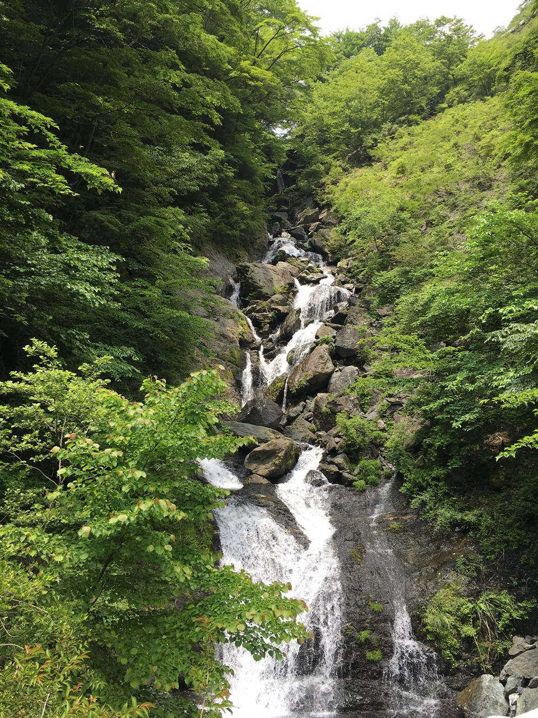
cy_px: 359
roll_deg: -1.2
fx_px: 601
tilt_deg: +8.4
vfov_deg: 61.7
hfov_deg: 48.2
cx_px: 269
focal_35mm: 29
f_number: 2.2
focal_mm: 4.15
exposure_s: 1/463
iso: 25
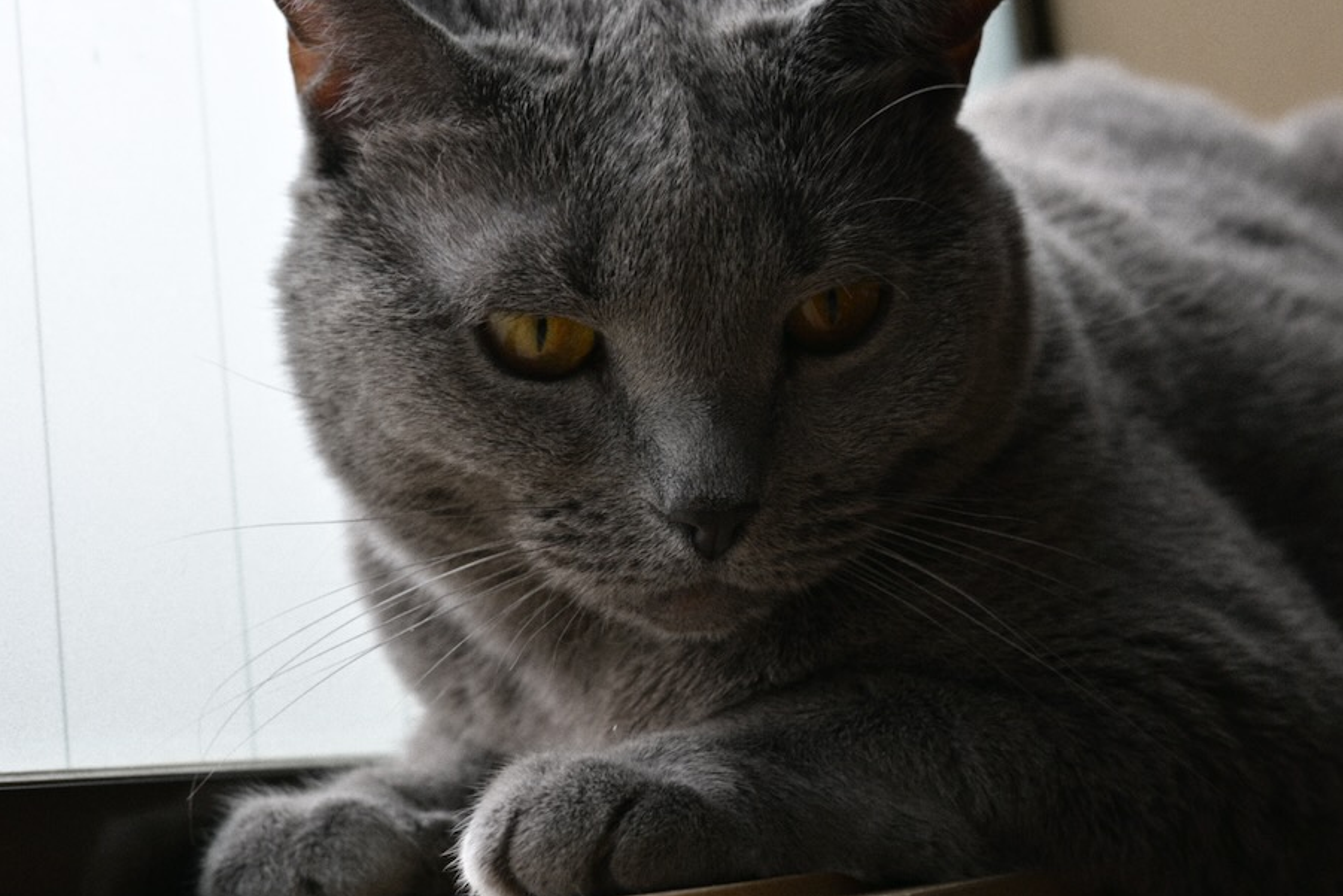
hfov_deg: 28.4
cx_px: 665
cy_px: 388
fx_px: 2649
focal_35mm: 71
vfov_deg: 19.2
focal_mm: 40
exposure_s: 1/80
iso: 100
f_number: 5.6
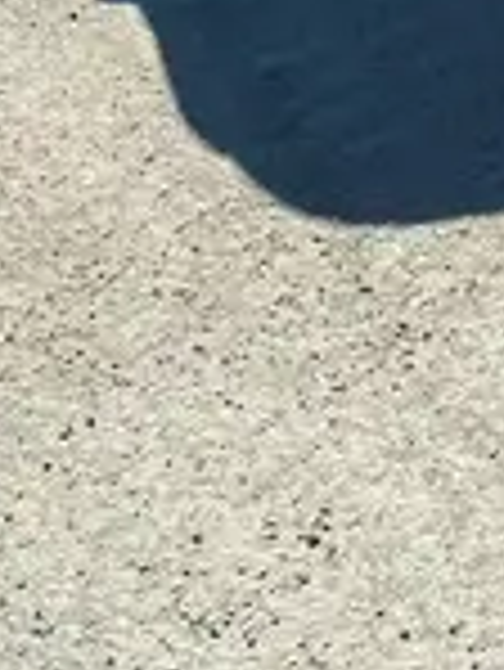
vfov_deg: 12.5
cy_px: -866
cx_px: 778
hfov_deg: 11.1
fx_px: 2481
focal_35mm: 128
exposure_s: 1/3300
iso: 32
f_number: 1.8
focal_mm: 4.25
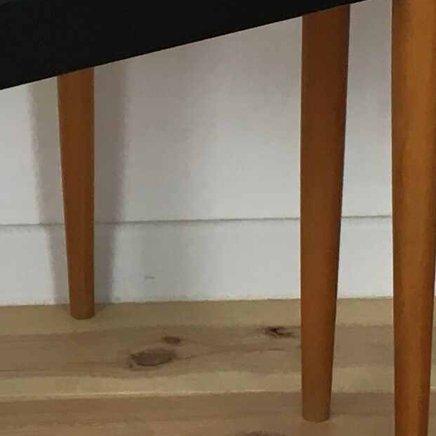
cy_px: -21
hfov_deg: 10.3
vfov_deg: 10.4
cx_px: -46
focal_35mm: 167
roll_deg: +1.4
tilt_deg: -17.2
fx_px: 2380
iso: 32
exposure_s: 1/33
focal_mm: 4.15
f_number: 2.2
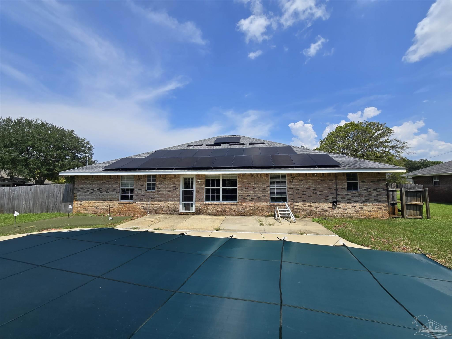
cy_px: 170
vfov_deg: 89.9
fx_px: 170
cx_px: 226
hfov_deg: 106.2
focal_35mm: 13
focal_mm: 2.2
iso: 50
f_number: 2.2
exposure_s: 1/2782
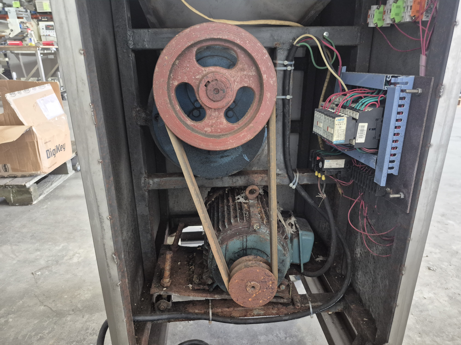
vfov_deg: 58.9
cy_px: 172
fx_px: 306
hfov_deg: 73.9
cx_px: 230
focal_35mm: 23
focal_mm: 5.4
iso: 800
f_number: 1.8
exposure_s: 1/60
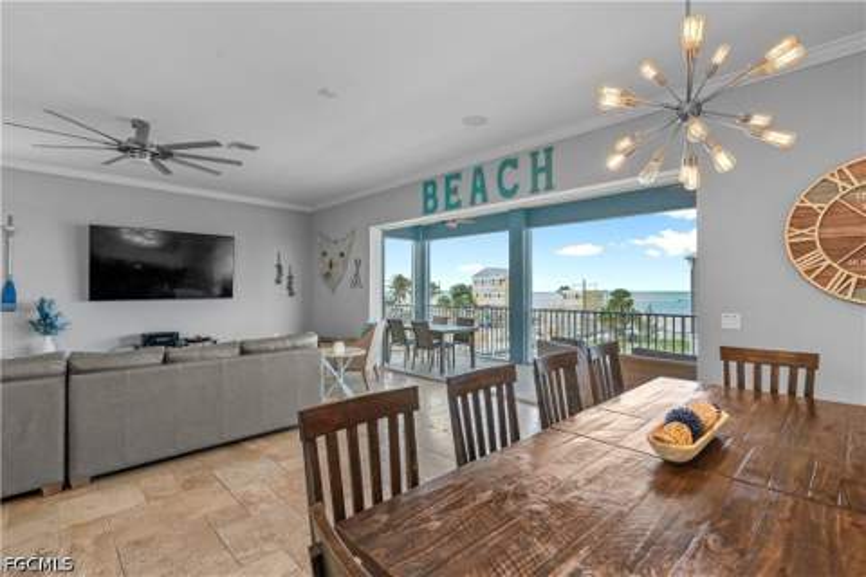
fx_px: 385
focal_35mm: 16
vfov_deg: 73.7
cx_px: 433
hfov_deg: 96.7
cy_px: 288
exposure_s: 1/40
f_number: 8
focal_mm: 16
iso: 400
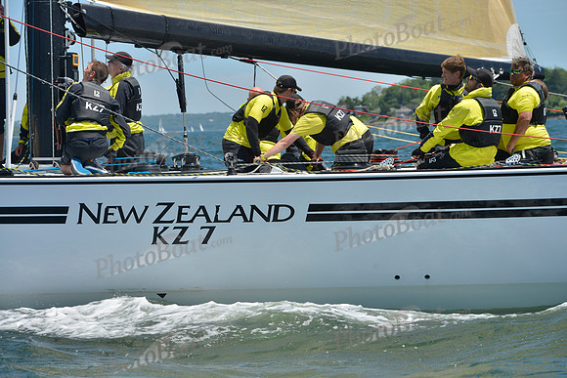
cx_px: 284
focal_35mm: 130
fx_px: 2048
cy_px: 189
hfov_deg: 15.8
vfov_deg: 10.6
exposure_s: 1/1250
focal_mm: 130
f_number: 8
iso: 280
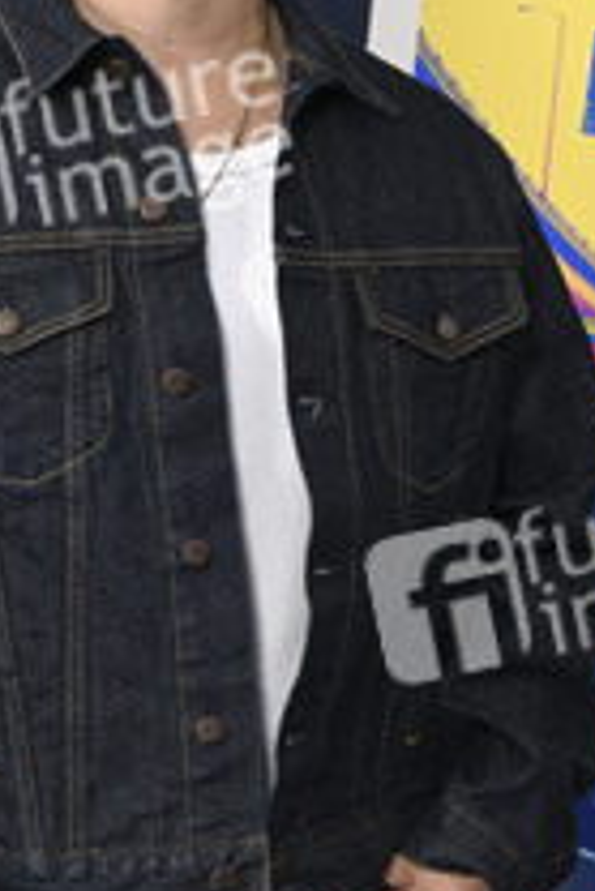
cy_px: 368
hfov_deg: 9.7
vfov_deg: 14.4
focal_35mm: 142
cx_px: 197
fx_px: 3514
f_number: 6.3
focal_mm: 74
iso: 1250
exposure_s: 1/250
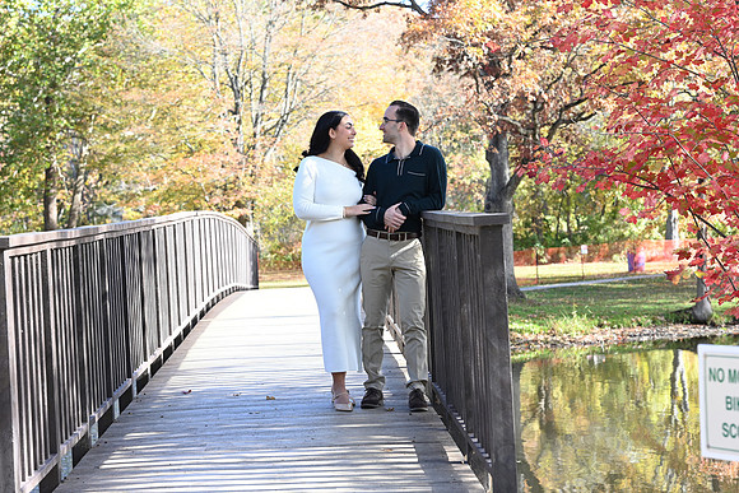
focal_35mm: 85
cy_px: 246
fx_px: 1745
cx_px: 370
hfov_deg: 23.9
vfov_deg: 16.1
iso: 320
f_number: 6.3
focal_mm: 85
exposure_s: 1/160
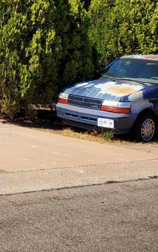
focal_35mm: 85
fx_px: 586
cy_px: 61
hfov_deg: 13.8
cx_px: -123
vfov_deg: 24.1
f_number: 2.4
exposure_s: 1/1504
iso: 50
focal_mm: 4.3
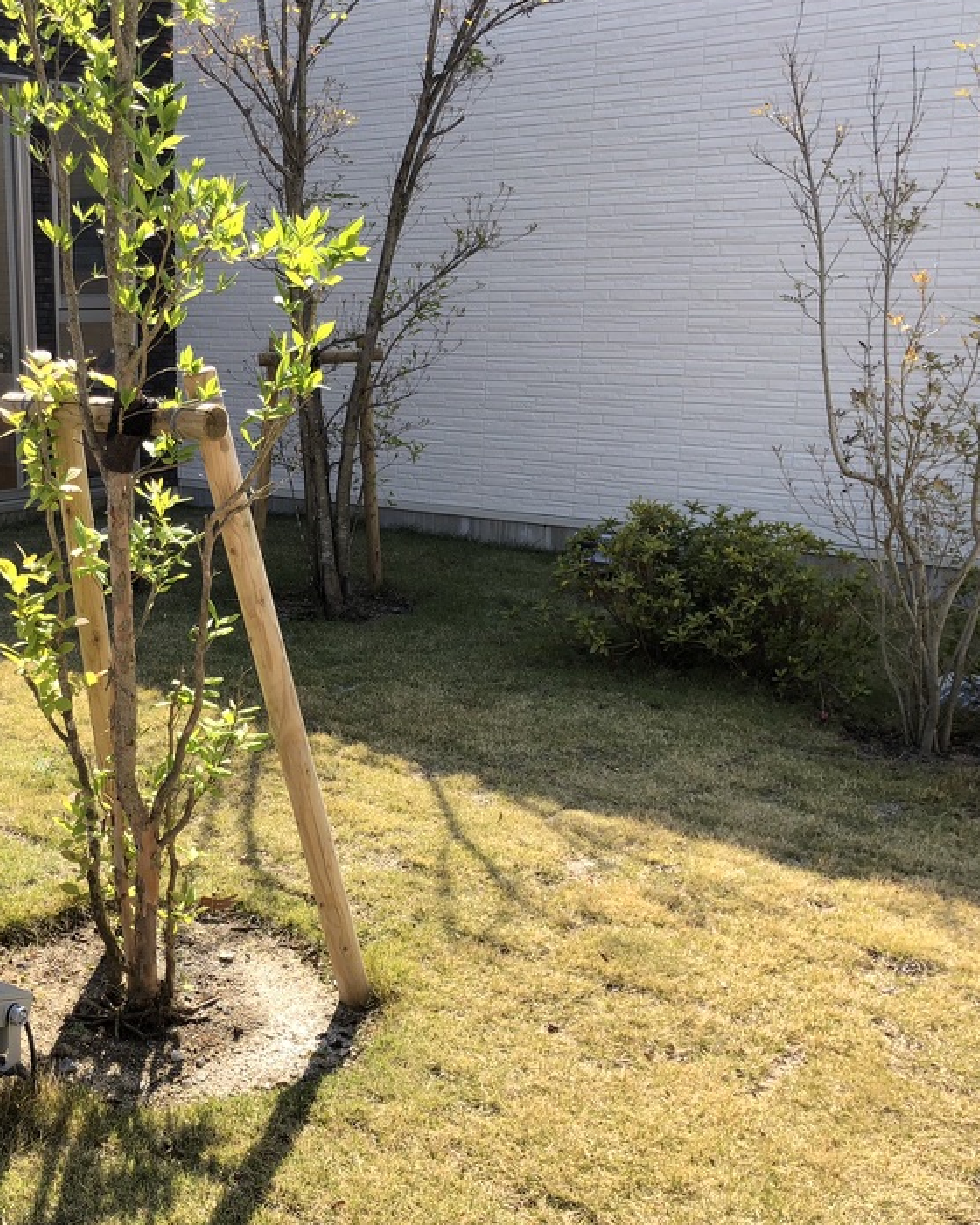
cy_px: 621
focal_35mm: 40
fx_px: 1450
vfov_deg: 45.8
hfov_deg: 36.2
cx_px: 212
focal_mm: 4
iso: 20
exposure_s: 1/631
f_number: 1.8
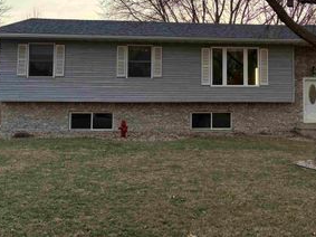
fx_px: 420
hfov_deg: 39.9
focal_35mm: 46
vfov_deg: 31.2
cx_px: 246
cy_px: 73
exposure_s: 1/708
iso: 50
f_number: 1.6
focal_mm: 5.96
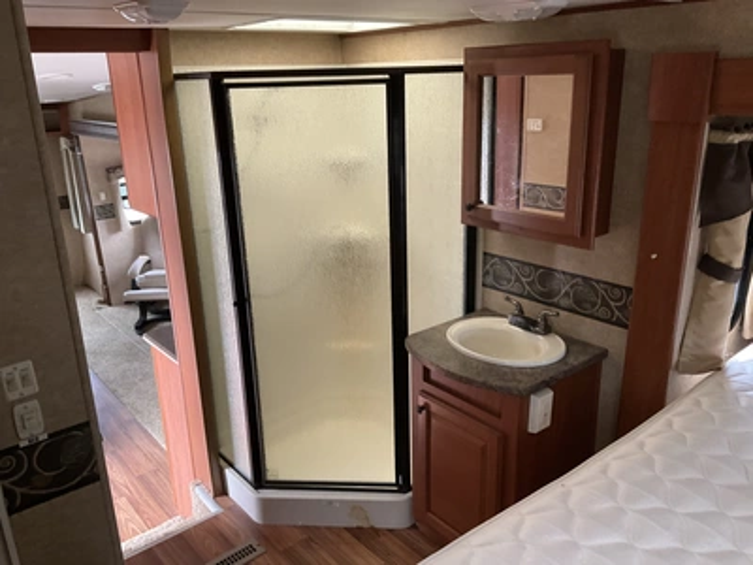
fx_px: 631
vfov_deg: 48.2
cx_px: 376
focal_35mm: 29
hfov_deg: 61.7
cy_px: 282
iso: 160
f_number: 1.8
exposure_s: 1/60
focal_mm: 3
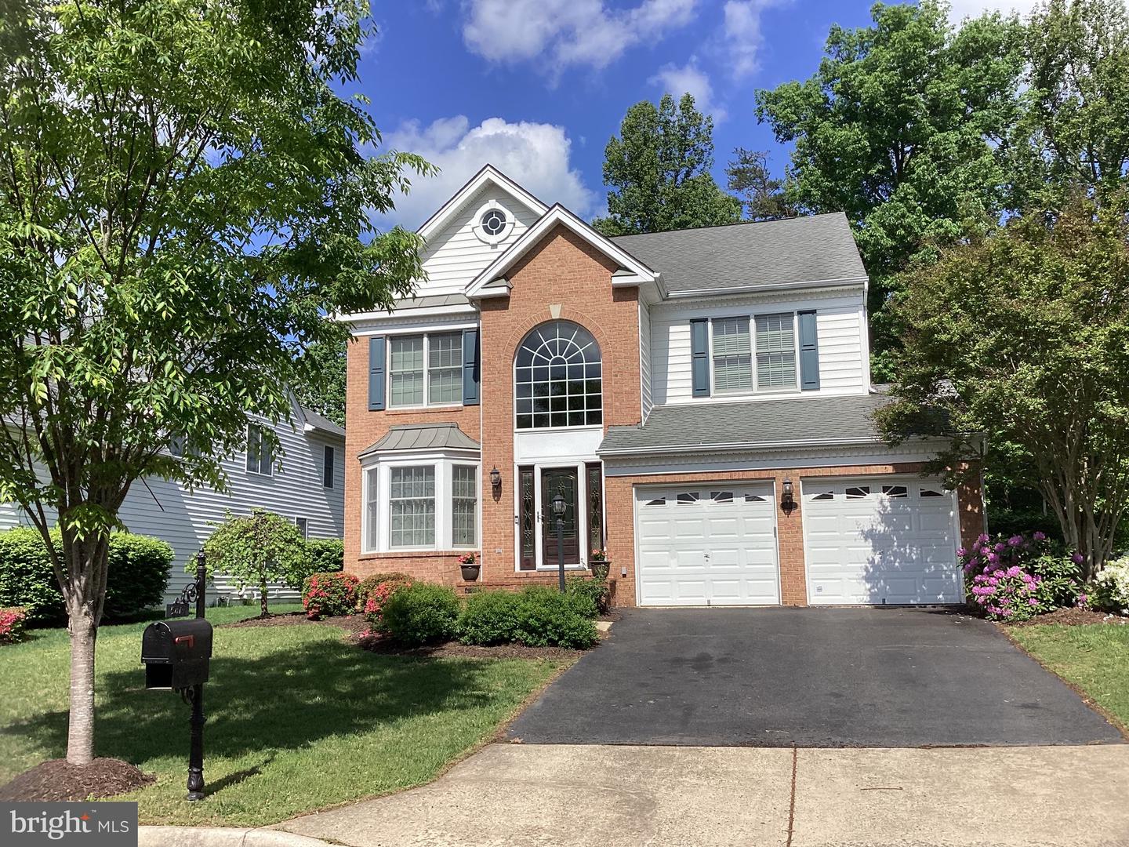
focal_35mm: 31
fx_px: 1011
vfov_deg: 45.4
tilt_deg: +9.0
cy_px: 424
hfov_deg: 58.4
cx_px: 564
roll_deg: +1.2
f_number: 2.4
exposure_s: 1/1733
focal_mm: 3.3
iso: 25
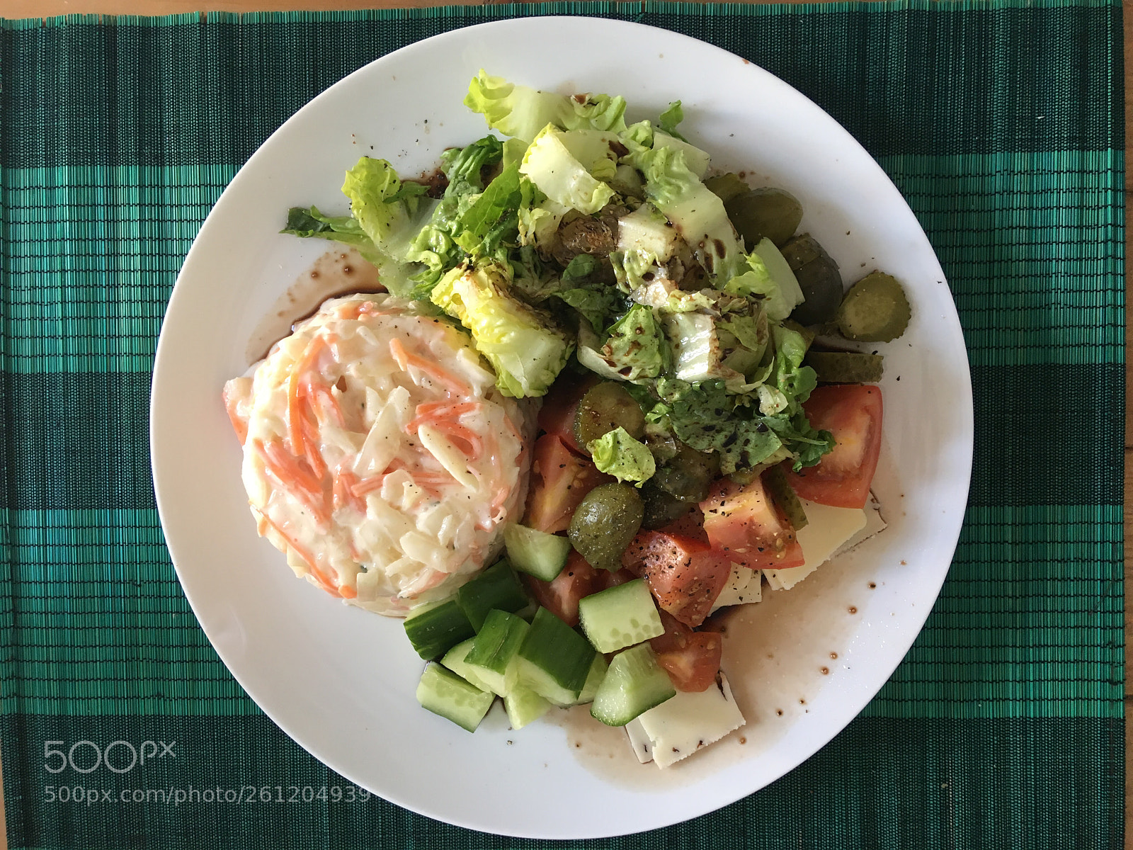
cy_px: 425
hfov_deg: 61.7
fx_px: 949
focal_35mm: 29
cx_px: 566
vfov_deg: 48.2
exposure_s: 1/33
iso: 100
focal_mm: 4.15
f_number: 2.2
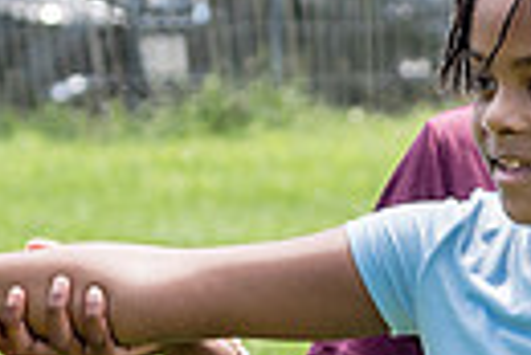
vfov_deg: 4.0
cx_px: 534
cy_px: 263
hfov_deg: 5.9
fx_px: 5124
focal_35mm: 347
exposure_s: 1/800
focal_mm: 55
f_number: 3.5
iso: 200
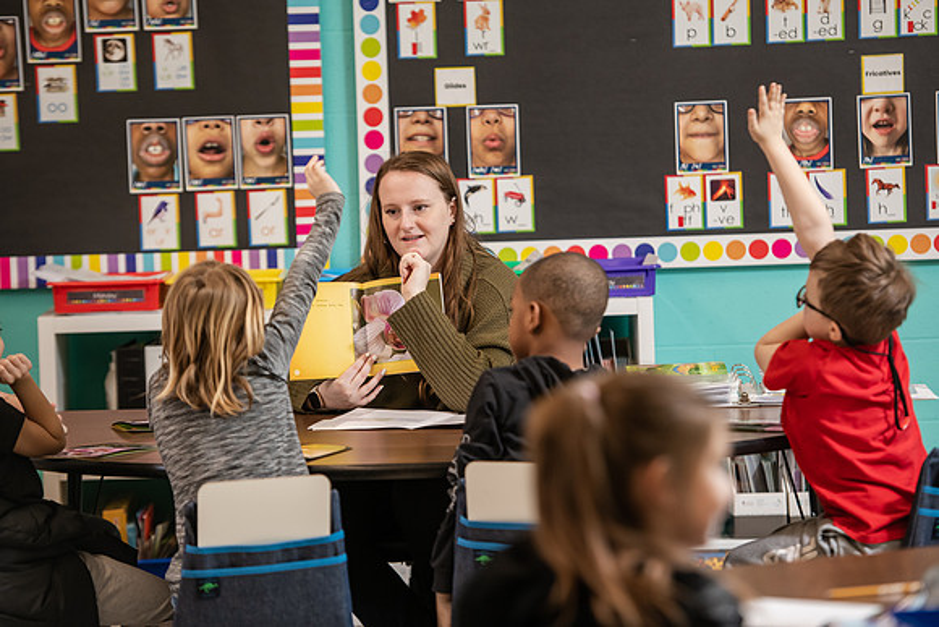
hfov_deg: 14.7
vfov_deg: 9.8
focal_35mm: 140
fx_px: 3652
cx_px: 470
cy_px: 314
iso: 1000
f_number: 3.2
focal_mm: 140
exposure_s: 1/200
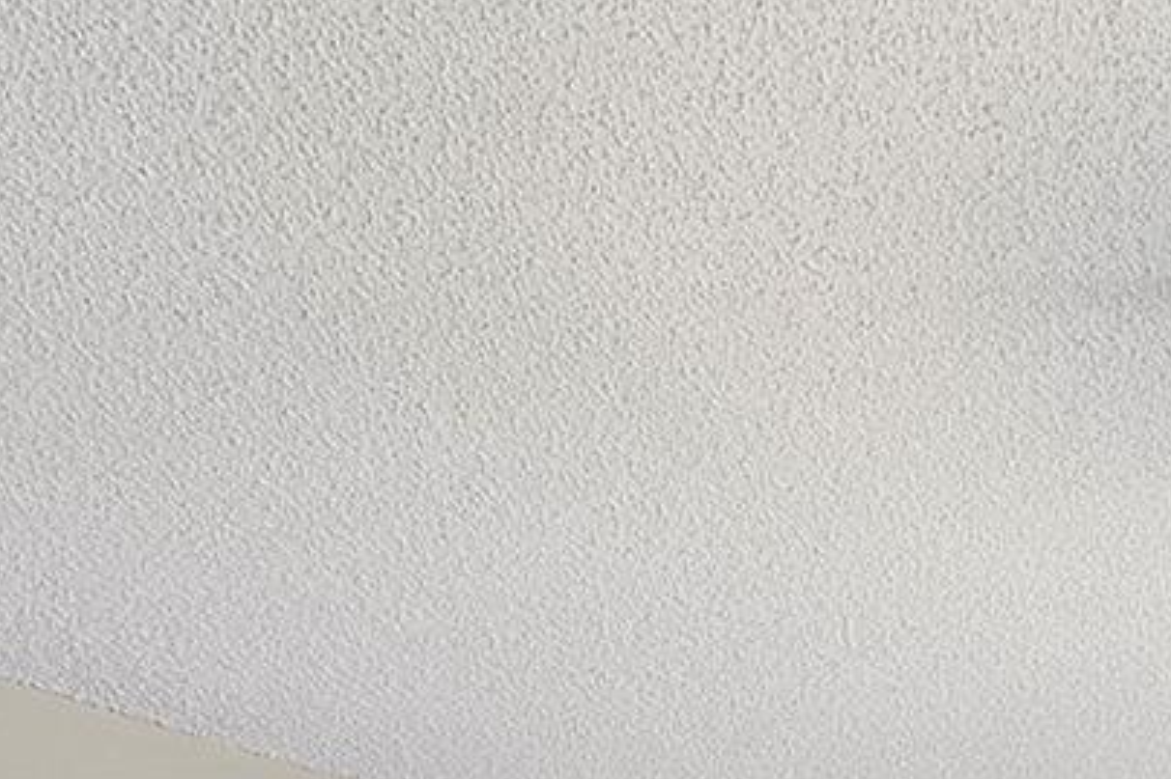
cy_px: 1646
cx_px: 1099
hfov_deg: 25.6
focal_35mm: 76
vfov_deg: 14.3
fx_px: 2471
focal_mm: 10
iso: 160
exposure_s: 1/2
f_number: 11
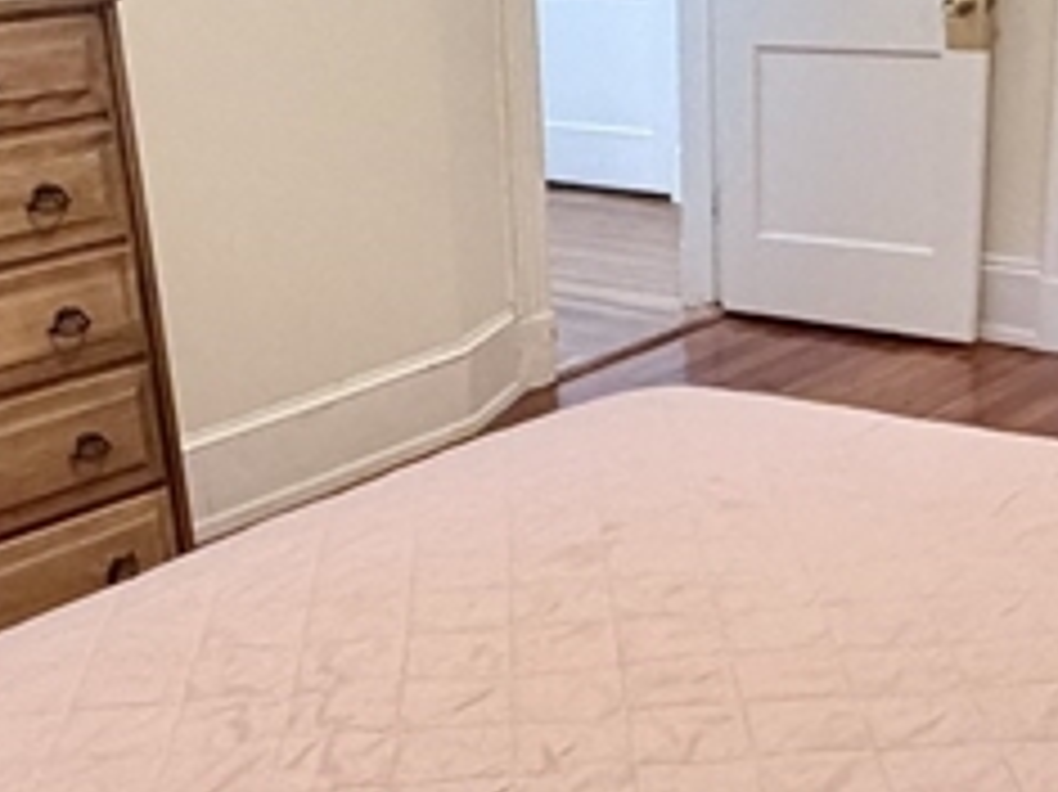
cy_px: 630
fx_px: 1863
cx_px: 635
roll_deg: +2.4
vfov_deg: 23.7
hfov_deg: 31.6
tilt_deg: -23.7
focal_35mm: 61
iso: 400
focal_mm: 2.22
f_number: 2.2
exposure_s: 1/60
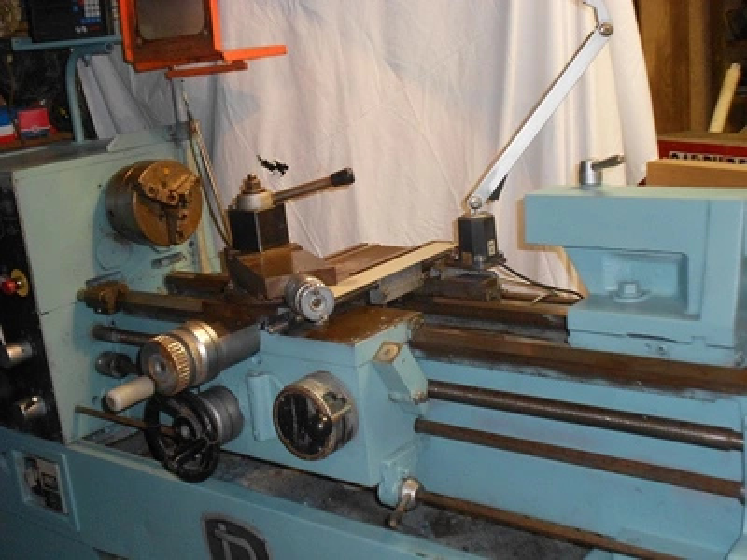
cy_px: 280
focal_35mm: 43
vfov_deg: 33.6
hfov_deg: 43.9
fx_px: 928
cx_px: 374
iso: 320
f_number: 4.2
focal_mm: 7.7
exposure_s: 1/30
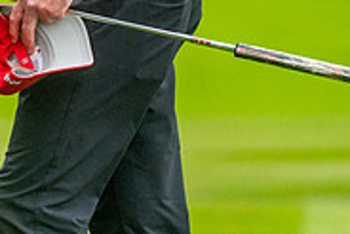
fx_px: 13767
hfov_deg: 1.5
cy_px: -131
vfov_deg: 1.0
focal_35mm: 1415
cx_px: -137
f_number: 4
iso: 800
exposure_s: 1/1000
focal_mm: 300
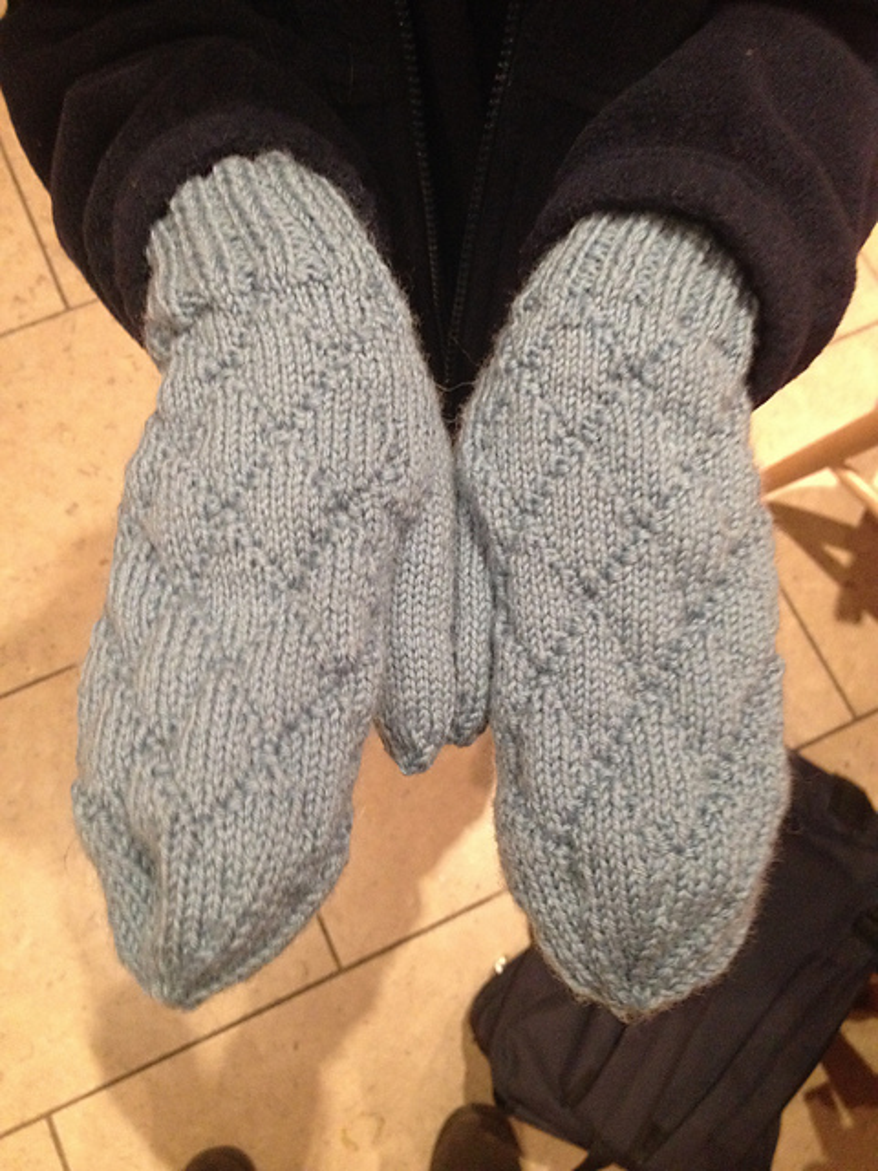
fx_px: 1184
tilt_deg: -74.1
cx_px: 439
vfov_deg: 52.6
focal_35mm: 35
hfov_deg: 40.7
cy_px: 586
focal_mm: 4.28
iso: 400
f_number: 2.4
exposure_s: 1/17
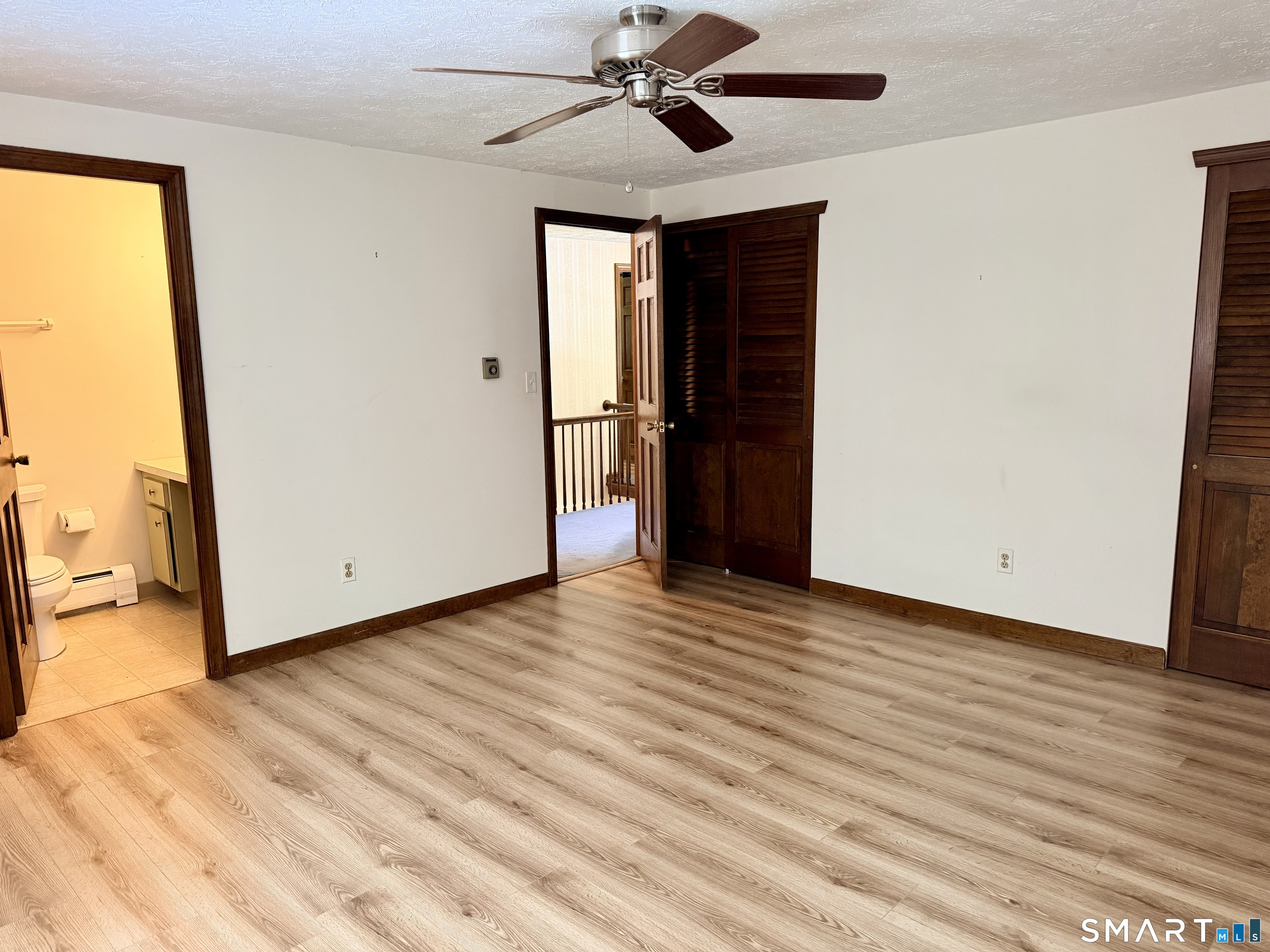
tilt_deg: -9.1
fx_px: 881
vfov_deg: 56.8
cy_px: 476
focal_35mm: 24
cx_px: 635
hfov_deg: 71.6
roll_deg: +1.2
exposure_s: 1/60
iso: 400
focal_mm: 6.76
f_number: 1.78
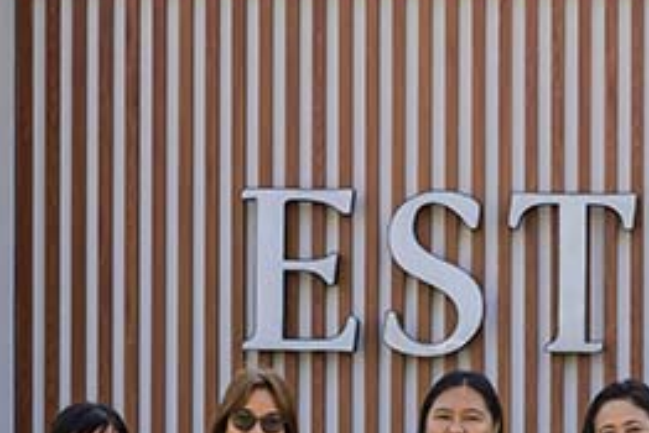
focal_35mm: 154
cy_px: 403
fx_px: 2778
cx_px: 978
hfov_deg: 12.6
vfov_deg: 8.9
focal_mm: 42
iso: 180
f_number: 5
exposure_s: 1/250
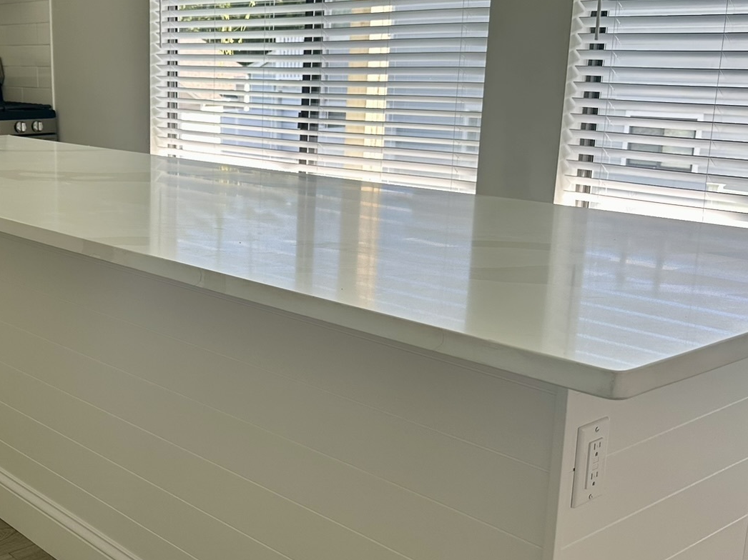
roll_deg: +0.0
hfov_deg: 39.0
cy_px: 299
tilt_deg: -13.3
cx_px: 157
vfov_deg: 30.9
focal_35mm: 47
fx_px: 1015
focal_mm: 6.86
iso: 64
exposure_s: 1/241
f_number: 1.78
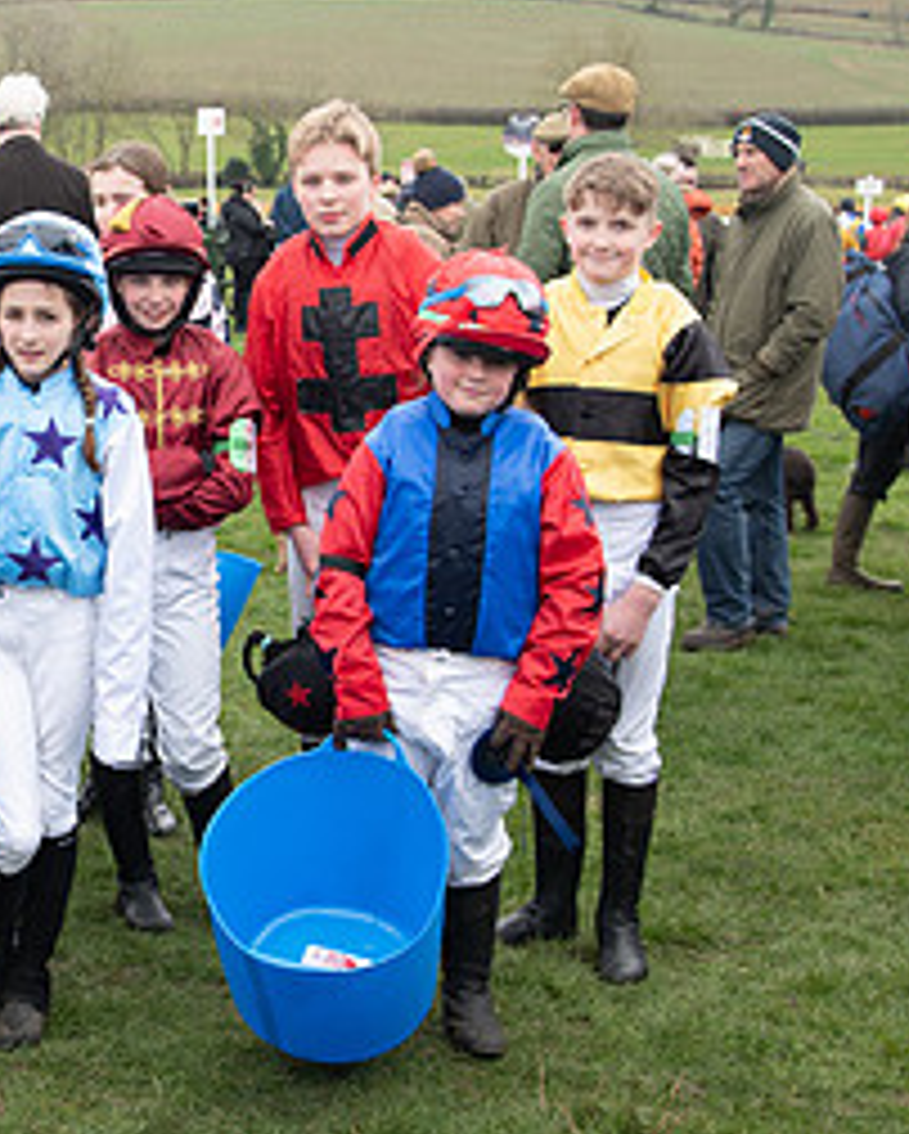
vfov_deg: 27.5
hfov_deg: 21.3
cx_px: -22
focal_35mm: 69
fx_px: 2318
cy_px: 500
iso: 200
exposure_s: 1/125
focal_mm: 32
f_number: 5
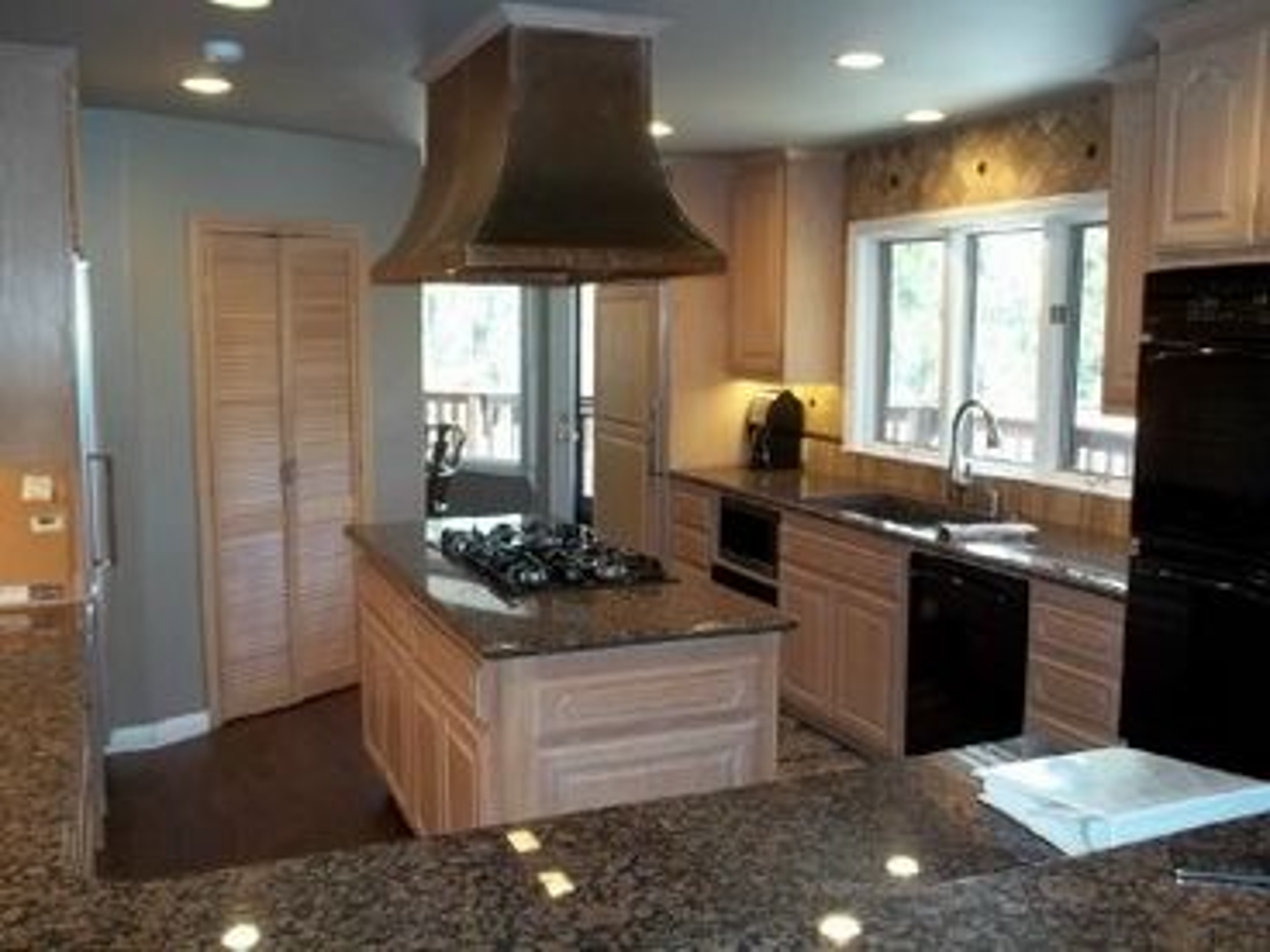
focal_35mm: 33
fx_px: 1211
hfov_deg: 55.4
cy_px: 476
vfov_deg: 42.9
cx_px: 635
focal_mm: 5.9
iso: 160
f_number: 3.3
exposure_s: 1/30
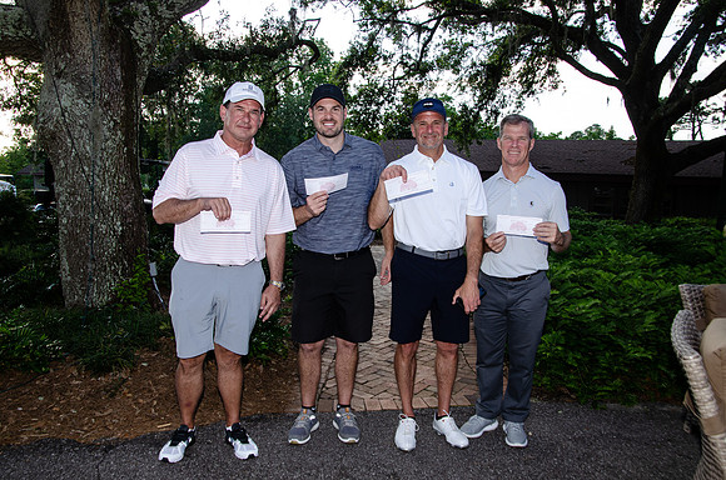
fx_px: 483
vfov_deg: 52.9
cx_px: 363
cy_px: 240
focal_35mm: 24
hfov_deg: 73.9
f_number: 8
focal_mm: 16
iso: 400
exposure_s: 1/160
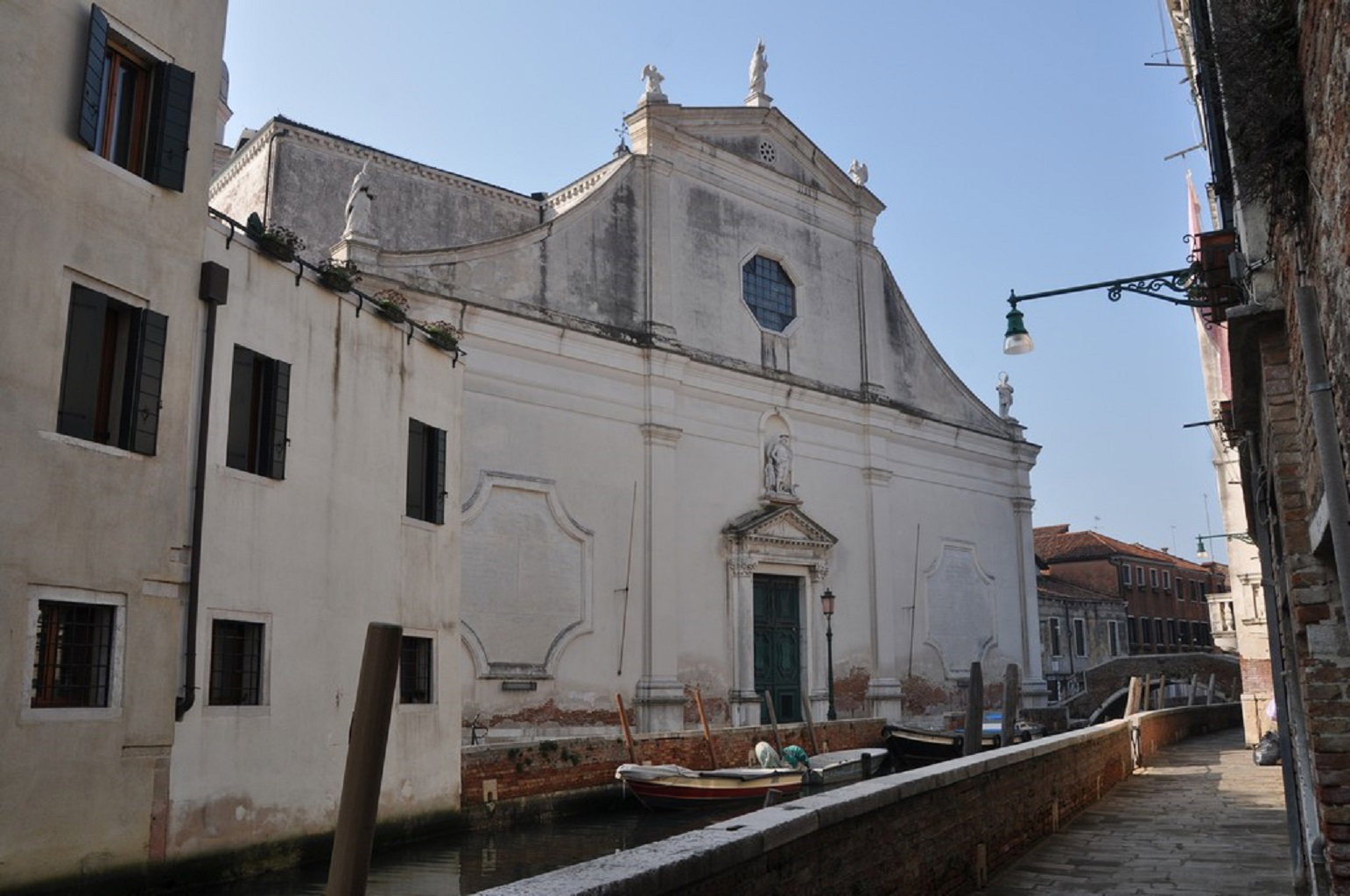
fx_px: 1124
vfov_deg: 43.5
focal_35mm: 30
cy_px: 448
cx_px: 675
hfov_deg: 62.0
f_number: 9
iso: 200
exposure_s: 1/320
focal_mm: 20
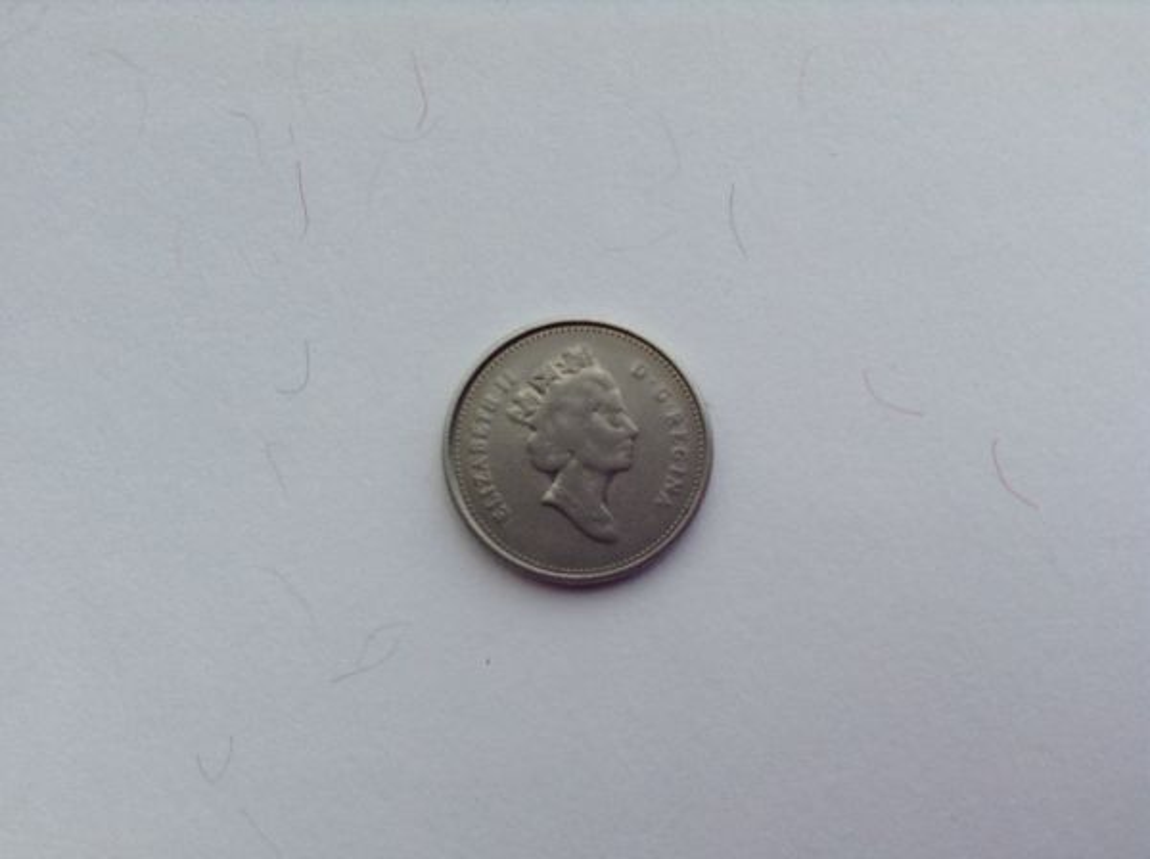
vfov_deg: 42.8
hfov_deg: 55.4
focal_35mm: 33
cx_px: 575
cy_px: 430
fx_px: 1095
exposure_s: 1/137
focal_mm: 3.3
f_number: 2.4
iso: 32
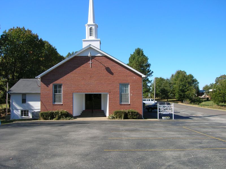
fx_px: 222
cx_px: 113
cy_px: 84
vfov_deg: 41.8
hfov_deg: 54.0
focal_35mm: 34
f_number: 4.9
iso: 50
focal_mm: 5.7
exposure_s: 1/278
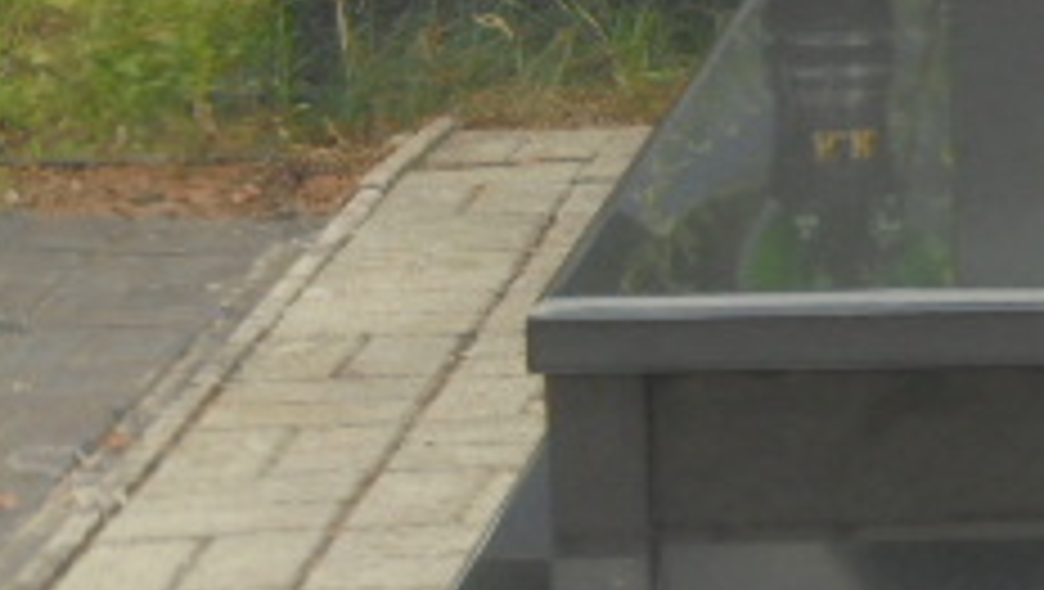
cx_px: 1408
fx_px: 5320
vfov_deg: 6.3
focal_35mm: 192
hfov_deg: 10.9
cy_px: 14
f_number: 5.6
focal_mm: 11.5
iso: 100
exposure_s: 1/125
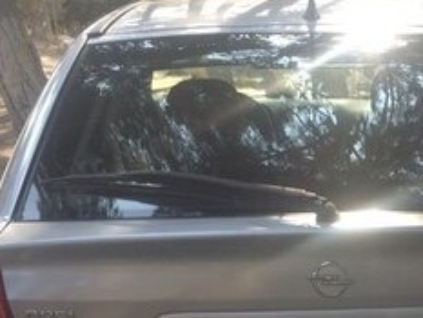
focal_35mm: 82
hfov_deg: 23.2
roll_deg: +1.9
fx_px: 1003
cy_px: 346
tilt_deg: -17.3
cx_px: 383
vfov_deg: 17.4
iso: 32
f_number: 2.2
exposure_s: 1/119
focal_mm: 4.15
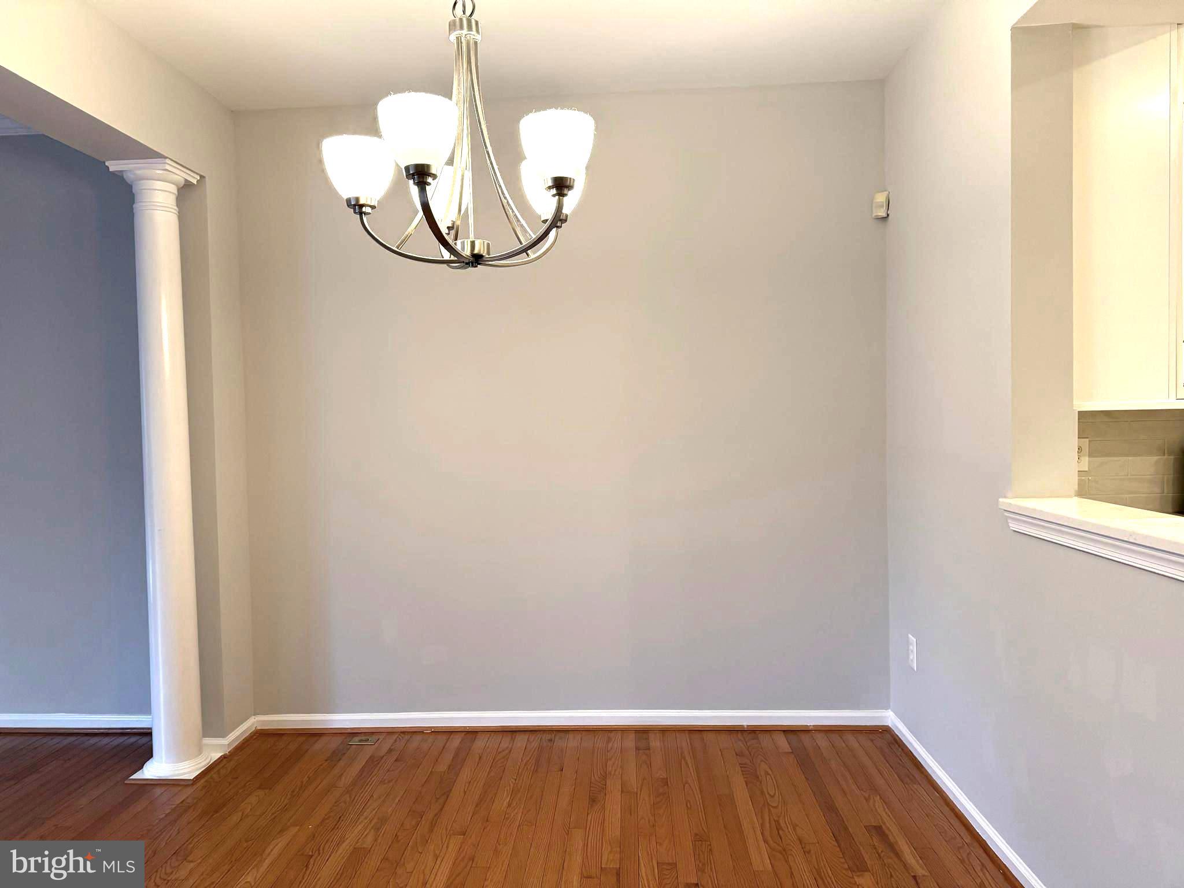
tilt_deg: -2.2
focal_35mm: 24
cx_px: 592
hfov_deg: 71.6
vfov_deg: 56.8
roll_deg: +1.1
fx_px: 821
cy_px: 444
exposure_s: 1/120
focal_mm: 6.76
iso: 320
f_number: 1.78
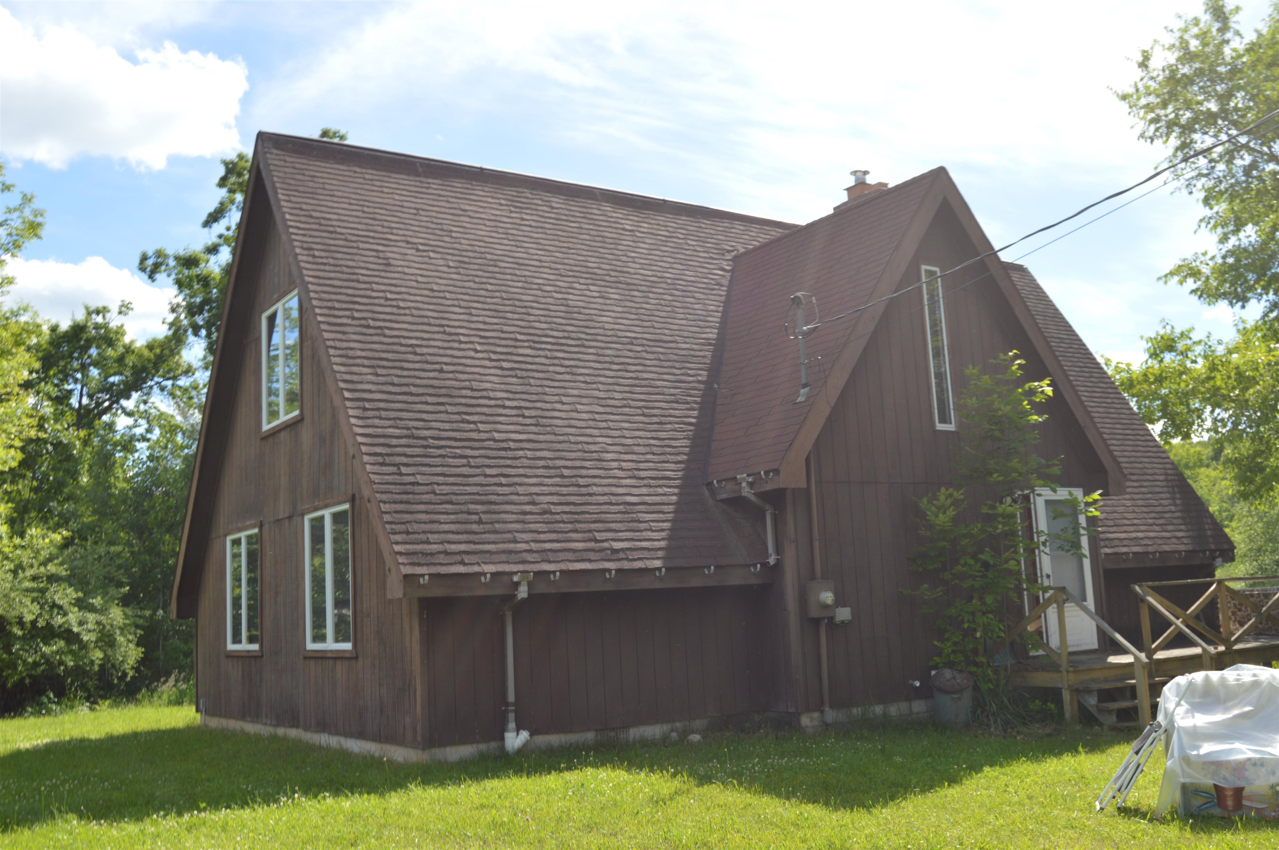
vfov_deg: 38.3
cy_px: 425
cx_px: 640
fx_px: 1225
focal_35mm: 34
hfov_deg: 55.2
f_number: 7.1
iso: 100
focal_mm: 23
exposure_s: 1/200
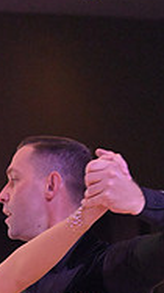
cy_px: 432
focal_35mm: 244
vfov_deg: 8.6
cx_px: -7
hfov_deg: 5.0
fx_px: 1889
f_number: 6.3
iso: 6400
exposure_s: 1/320
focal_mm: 75
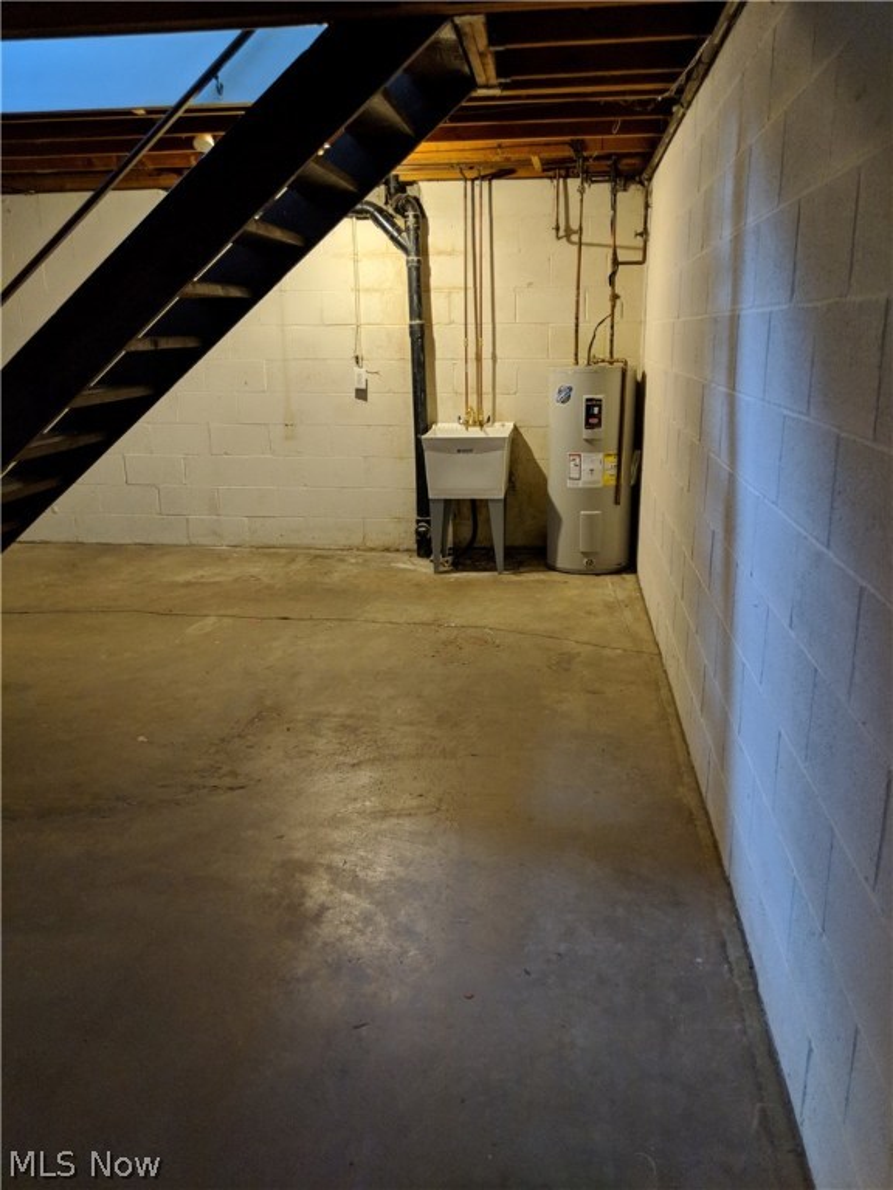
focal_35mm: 27
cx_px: 446
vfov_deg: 65.3
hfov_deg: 51.4
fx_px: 929
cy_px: 595
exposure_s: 1/40.1
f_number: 1.8
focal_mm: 4.44
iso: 400
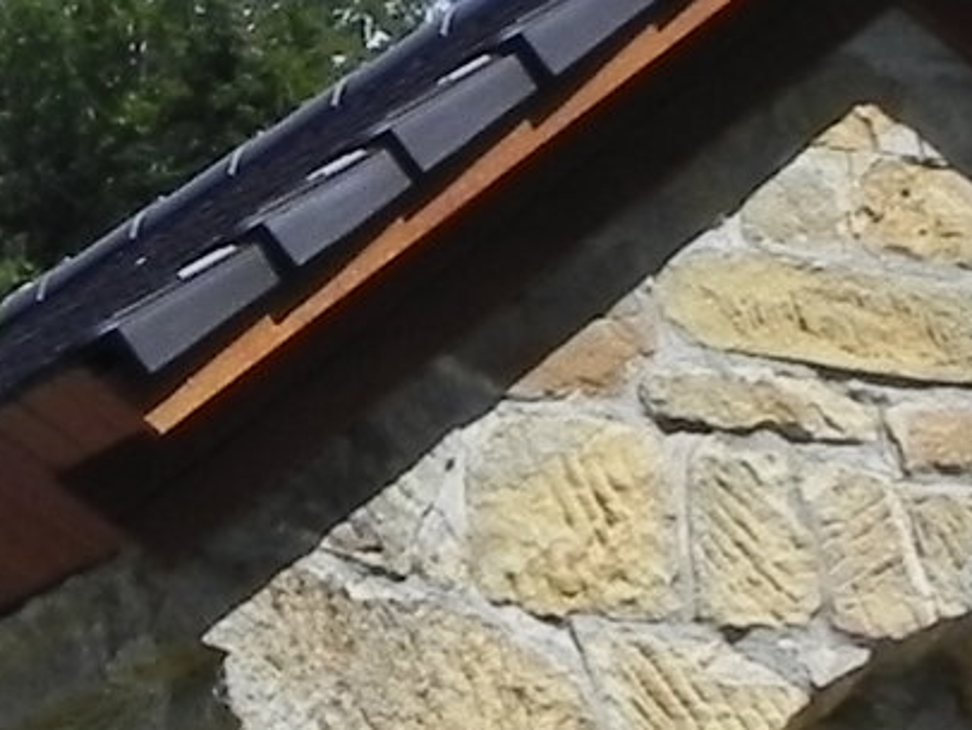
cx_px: -515
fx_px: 6631
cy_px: 986
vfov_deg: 6.2
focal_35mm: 236
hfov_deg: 8.2
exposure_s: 1/412
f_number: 7.1
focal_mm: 6.6
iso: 160
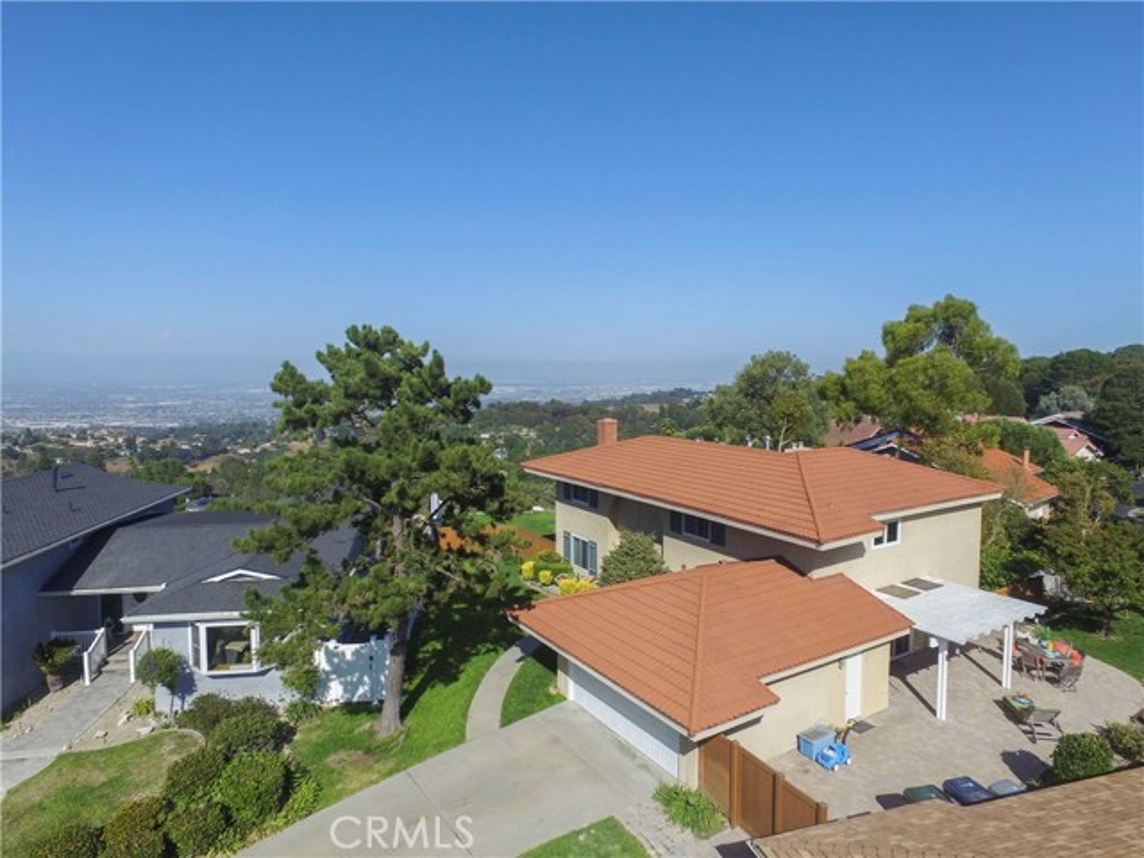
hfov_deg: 81.7
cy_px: 429
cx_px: 572
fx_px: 661
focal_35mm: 20
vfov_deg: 66.0
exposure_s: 1/1500
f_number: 2.8
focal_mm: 3.61
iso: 100
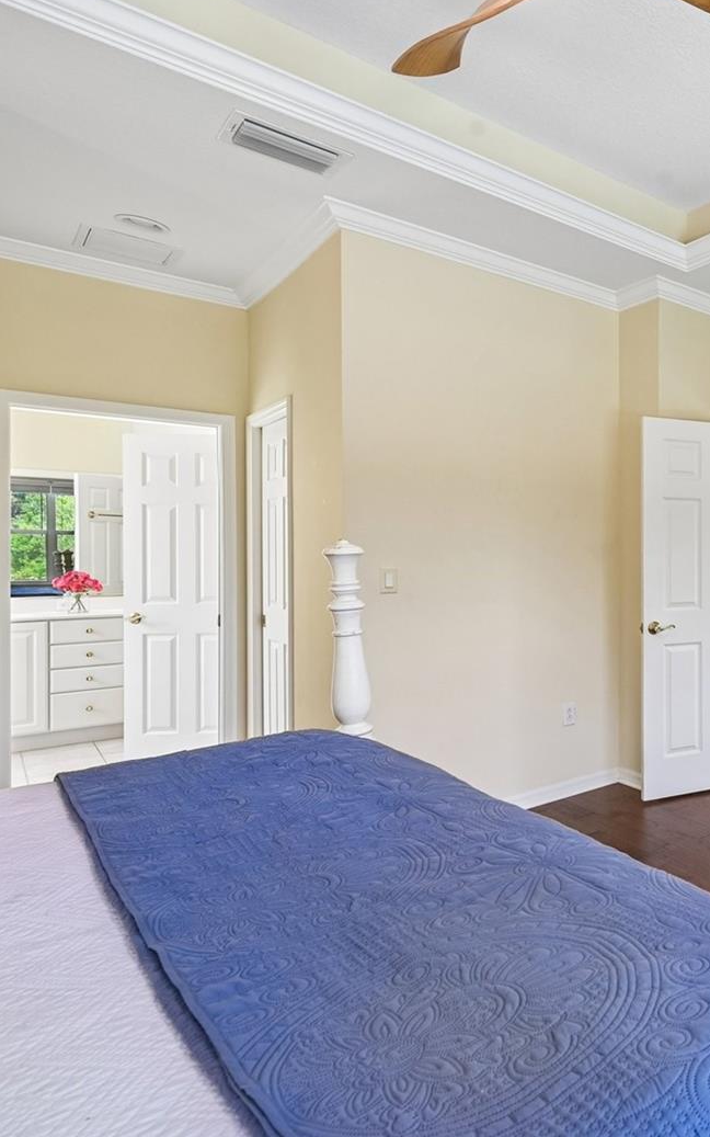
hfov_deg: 42.6
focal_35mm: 22
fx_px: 681
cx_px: 788
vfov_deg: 79.6
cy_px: 555
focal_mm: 14
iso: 400
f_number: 8
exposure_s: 1/20
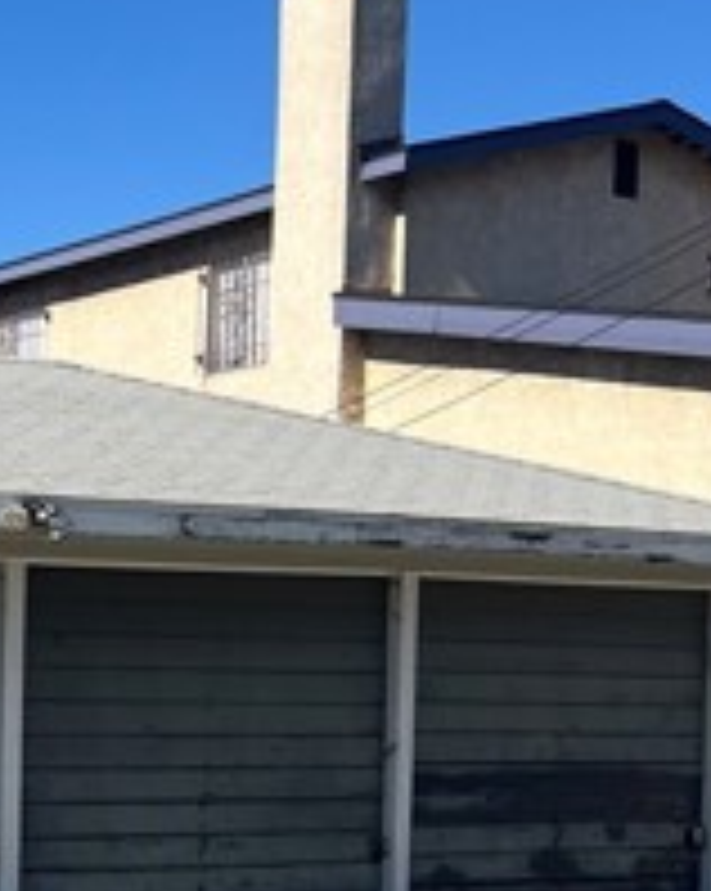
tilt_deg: -1.3
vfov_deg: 22.7
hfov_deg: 17.4
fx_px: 2160
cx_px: -234
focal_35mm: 82
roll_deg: -1.2
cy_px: 796
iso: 50
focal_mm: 5.7
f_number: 1.5
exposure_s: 1/4831
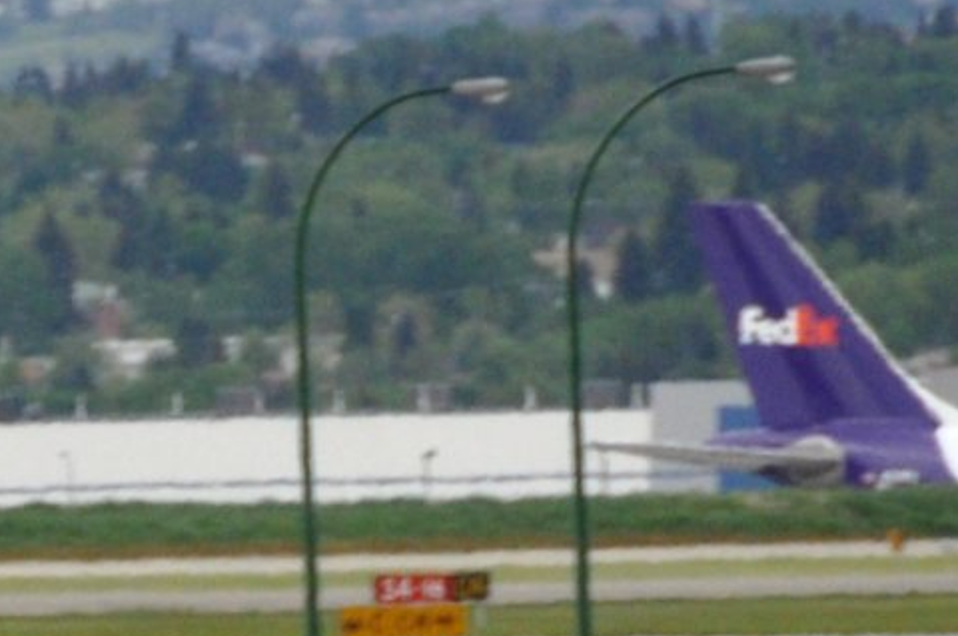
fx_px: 29454
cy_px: 1105
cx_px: -793
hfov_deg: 1.9
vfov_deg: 1.2
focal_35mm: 1108
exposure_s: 1/1000
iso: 720
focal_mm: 200
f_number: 5.6
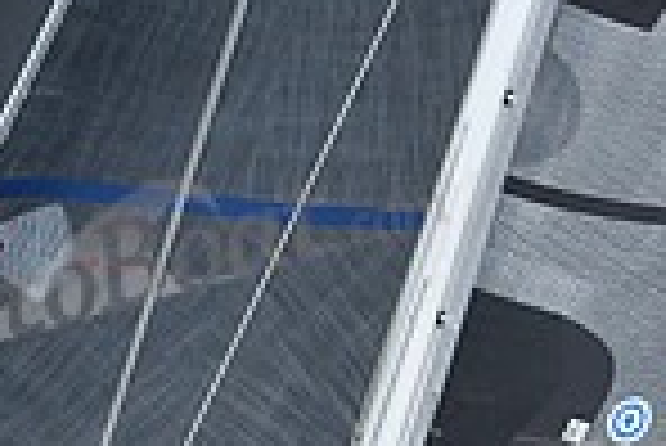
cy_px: 858
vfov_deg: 2.5
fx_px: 10166
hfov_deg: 3.7
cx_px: 684
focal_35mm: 549
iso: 320
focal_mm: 140
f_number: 7.1
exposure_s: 1/1000
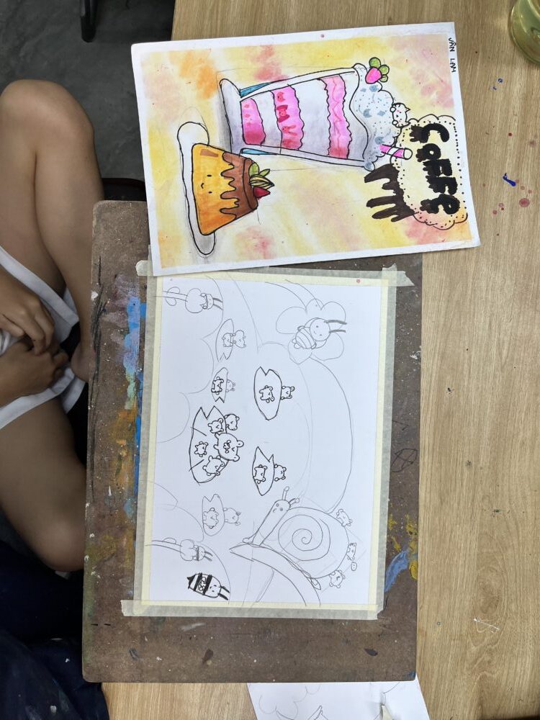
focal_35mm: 26
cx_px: 270
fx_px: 541
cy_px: 360
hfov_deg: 53.1
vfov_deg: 67.3
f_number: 1.6
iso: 40
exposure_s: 1/225
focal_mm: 5.1
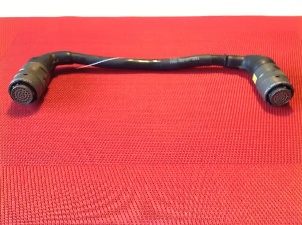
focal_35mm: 35
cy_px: 112
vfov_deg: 40.6
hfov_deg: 52.7
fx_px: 305
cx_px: 151
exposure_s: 1/15
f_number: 2.4
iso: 160
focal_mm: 4.28
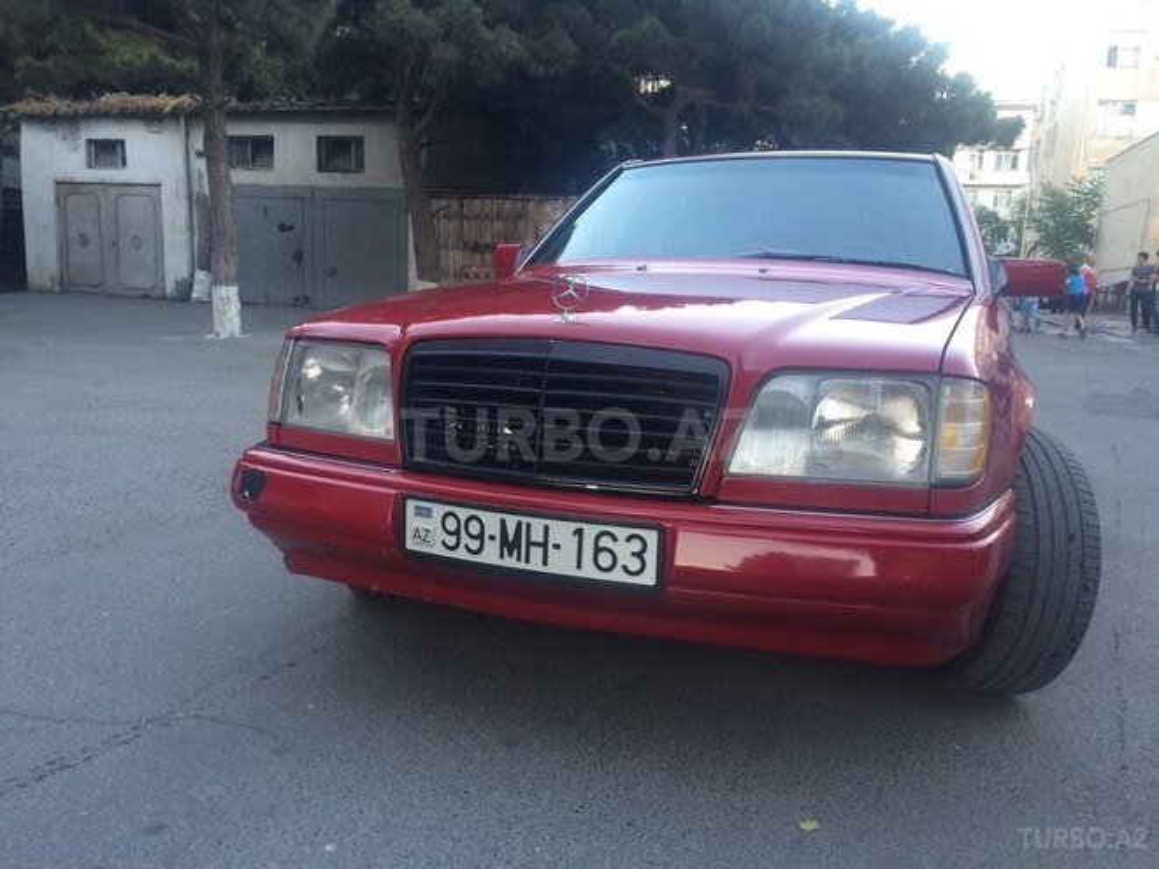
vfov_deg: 48.2
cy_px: 434
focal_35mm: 29
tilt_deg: -13.3
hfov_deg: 61.7
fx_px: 971
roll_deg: -1.6
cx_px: 580
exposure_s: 1/33
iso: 100
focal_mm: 4.15
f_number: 2.2
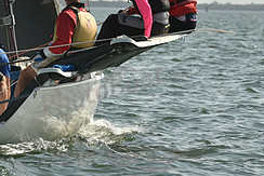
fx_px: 3485
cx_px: -15
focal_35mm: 475
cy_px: 47
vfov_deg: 2.9
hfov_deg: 4.3
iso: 400
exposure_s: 1/1250
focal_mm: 200
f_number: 8
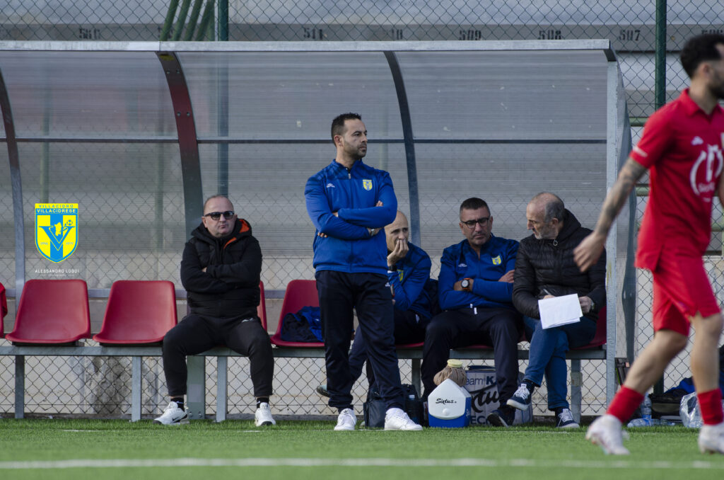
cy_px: 240
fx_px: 13244
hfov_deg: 3.1
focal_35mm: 660
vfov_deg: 2.1
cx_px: 362
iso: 320
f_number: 5.6
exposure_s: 1/800
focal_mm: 440
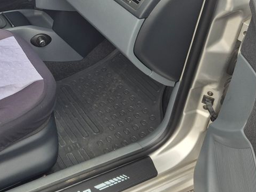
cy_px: 33
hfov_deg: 36.3
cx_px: 22
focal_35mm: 49
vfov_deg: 28.9
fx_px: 362
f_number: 1.8
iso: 40
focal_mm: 5.4
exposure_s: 1/180
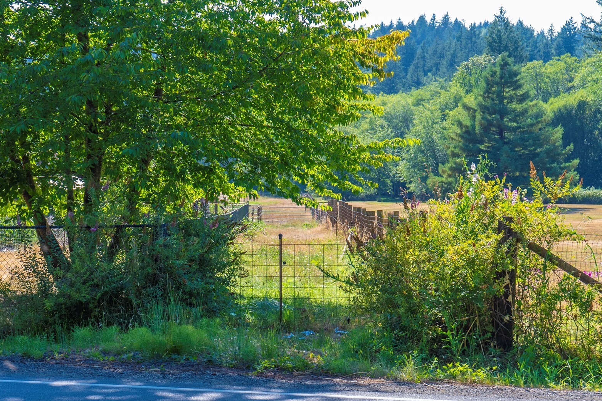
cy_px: 216
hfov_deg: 26.6
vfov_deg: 17.9
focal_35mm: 76
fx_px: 1271
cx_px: 285
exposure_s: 1/80
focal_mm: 70
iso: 100
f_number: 7.1
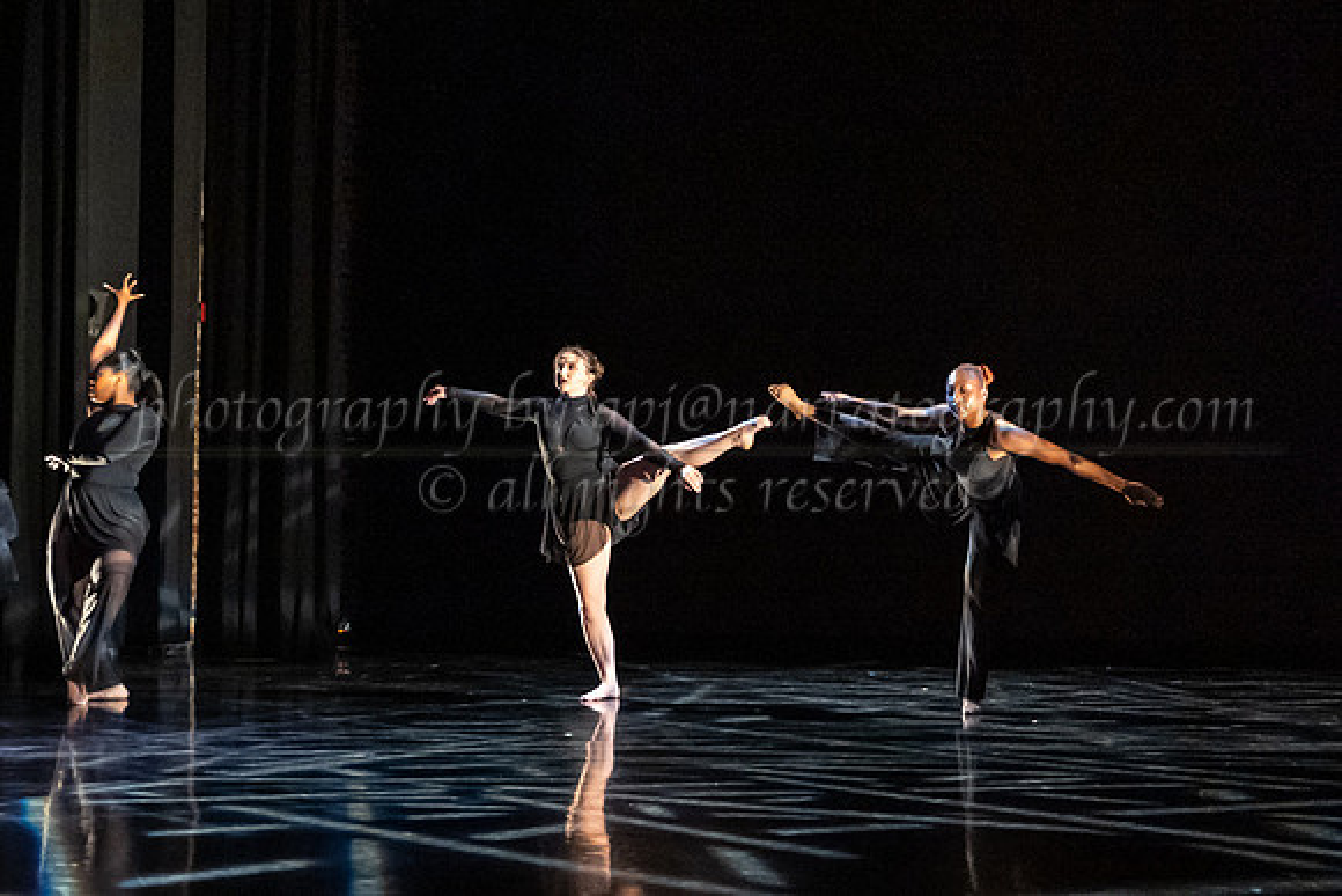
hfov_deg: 36.3
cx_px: 952
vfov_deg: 25.1
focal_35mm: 54
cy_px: 448
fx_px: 2010
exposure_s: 1/100
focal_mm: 28
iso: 6400
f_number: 2.8
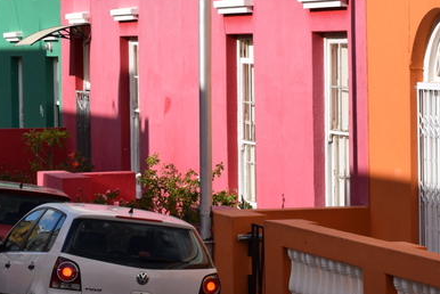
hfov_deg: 12.0
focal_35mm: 171
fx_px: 2092
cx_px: 103
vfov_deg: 8.0
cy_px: 41
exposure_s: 1/200
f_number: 14
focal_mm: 55
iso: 100
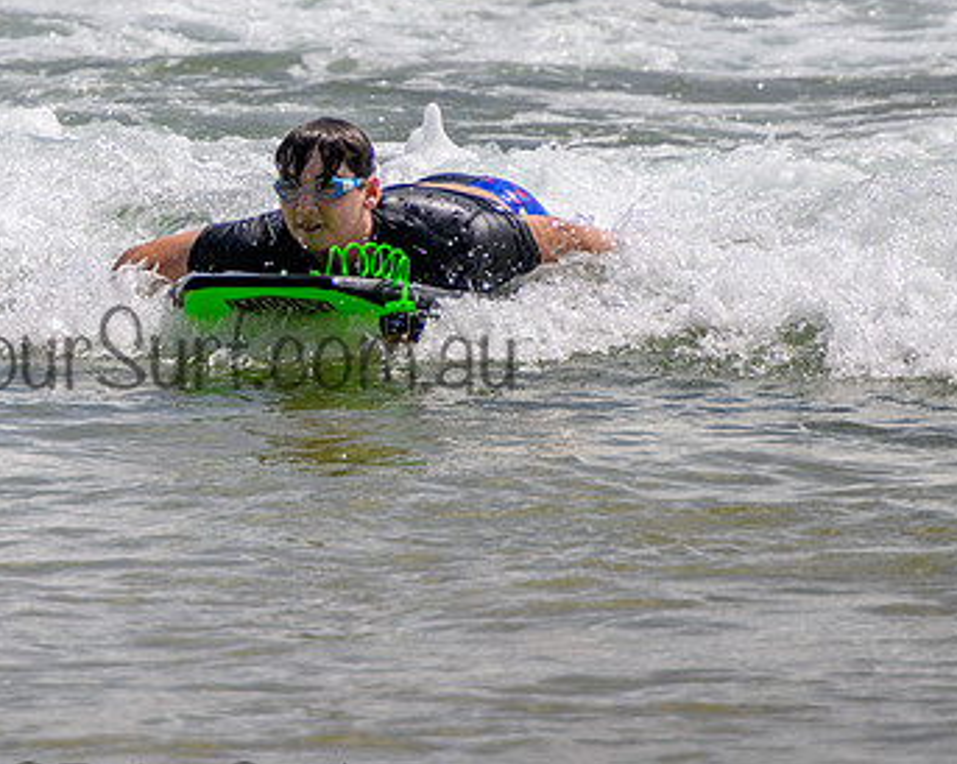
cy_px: 416
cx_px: 2
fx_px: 24741
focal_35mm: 874
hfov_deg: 2.2
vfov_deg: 1.8
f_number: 5.6
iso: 160
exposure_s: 1/2000
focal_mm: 400
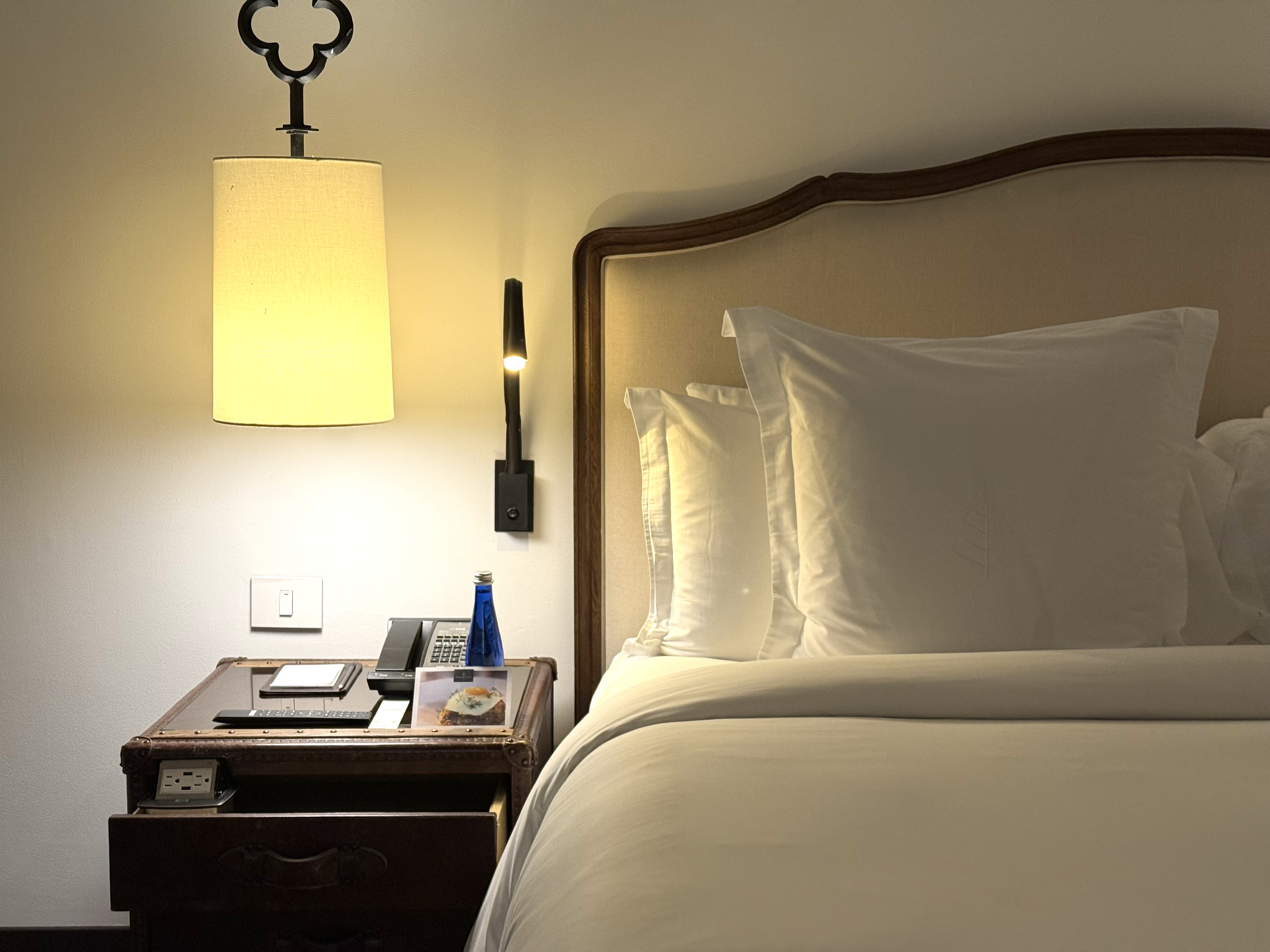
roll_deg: -0.1
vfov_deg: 30.3
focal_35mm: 48
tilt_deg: -6.5
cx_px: 635
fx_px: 1761
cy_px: 476
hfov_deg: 39.7
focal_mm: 6.76
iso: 125
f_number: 1.78
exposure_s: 1/60
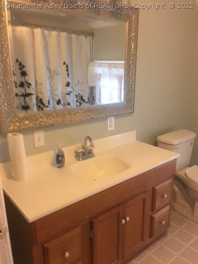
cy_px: 132
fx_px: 221
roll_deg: +2.2
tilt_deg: -10.7
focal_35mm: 29
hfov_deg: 48.2
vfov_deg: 61.7
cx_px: 99
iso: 80
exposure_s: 1/10
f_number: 2.2
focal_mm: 4.15
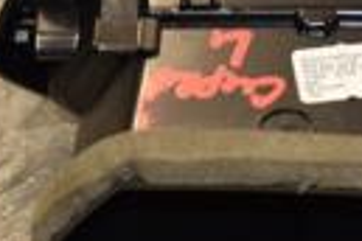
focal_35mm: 406
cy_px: -11
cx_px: 485
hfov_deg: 5.0
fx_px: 4082
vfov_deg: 3.4
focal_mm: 58
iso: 800
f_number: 6.3
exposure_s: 1/200
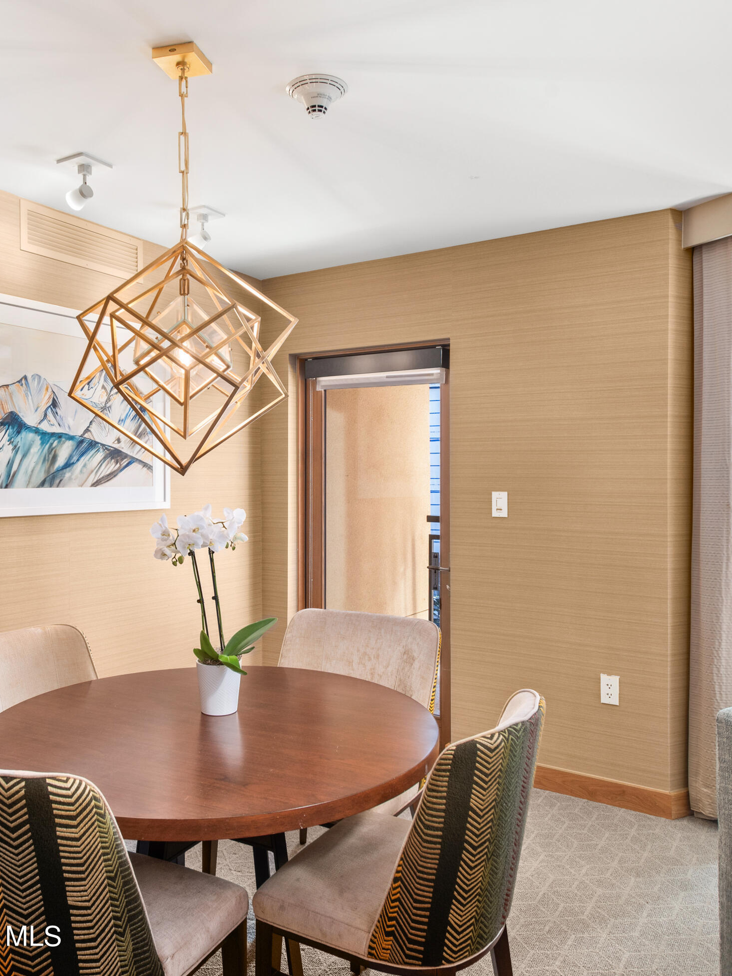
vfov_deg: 63.4
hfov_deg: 49.4
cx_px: 294
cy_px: 483
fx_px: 790
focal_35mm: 28
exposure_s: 1/6
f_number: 7.1
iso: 400
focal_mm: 19
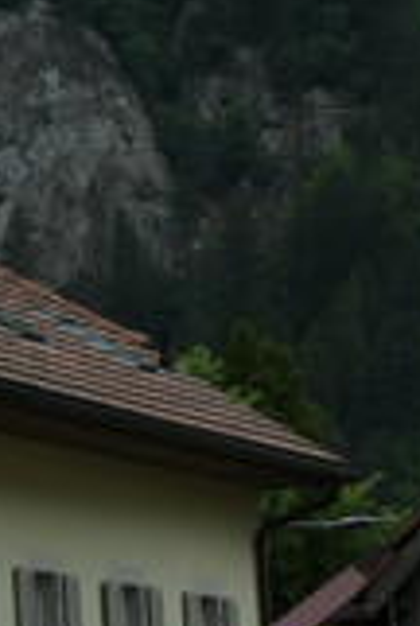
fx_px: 6046
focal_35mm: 347
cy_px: 16
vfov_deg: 5.9
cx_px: -780
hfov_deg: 3.9
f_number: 4.4
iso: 200
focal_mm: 20.4
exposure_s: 1/500
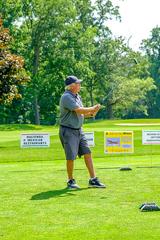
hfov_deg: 16.1
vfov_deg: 23.9
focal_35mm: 85
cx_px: 92
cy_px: 133
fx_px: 566
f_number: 5
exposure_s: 1/320
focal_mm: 46.3
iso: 200
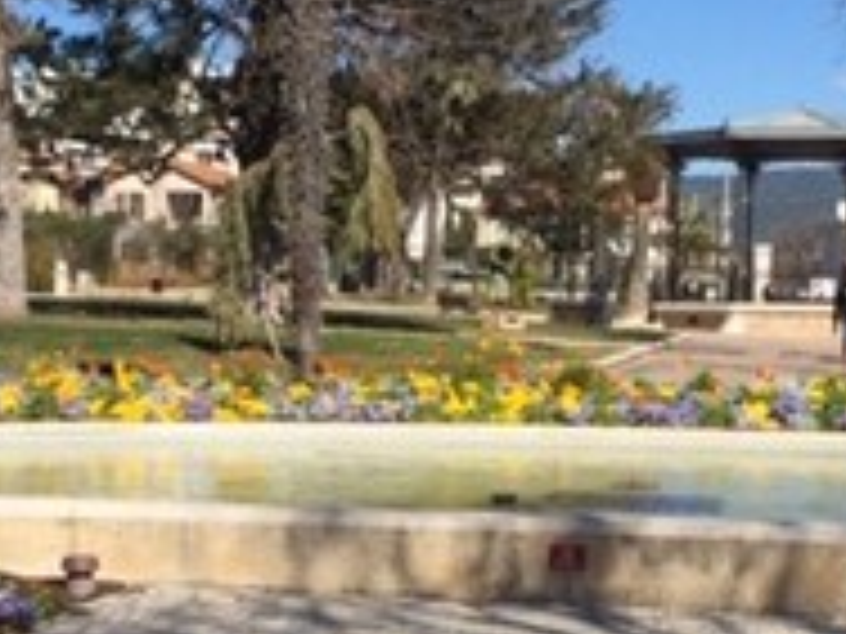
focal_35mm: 85
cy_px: 405
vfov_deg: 17.3
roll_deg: -0.2
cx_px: 351
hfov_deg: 23.0
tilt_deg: -3.3
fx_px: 2077
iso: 32
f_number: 2.2
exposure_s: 1/2326
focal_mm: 4.15
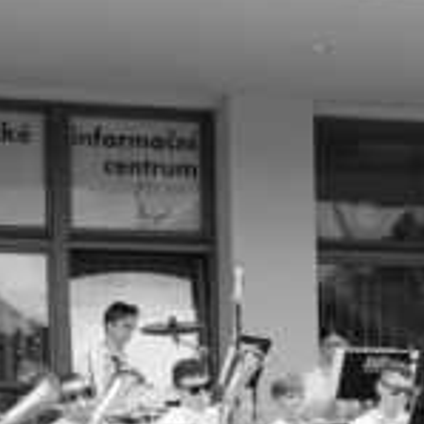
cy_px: 354
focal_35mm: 186
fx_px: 2583
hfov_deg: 9.4
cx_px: 206
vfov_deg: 9.4
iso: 400
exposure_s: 1/250
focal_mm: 45
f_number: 8
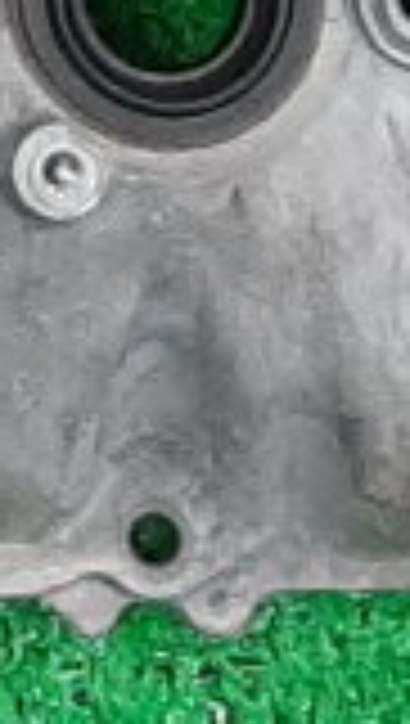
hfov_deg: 4.4
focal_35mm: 253
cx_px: -1320
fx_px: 4872
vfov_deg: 7.9
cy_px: -1043
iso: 156
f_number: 1.7
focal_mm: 3.93
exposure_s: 1/50
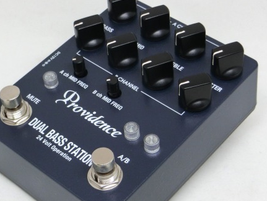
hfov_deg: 22.0
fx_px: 687
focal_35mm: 89
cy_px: 125
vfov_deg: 16.6
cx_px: 112
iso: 250
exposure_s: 1/125
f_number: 5
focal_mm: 10.7
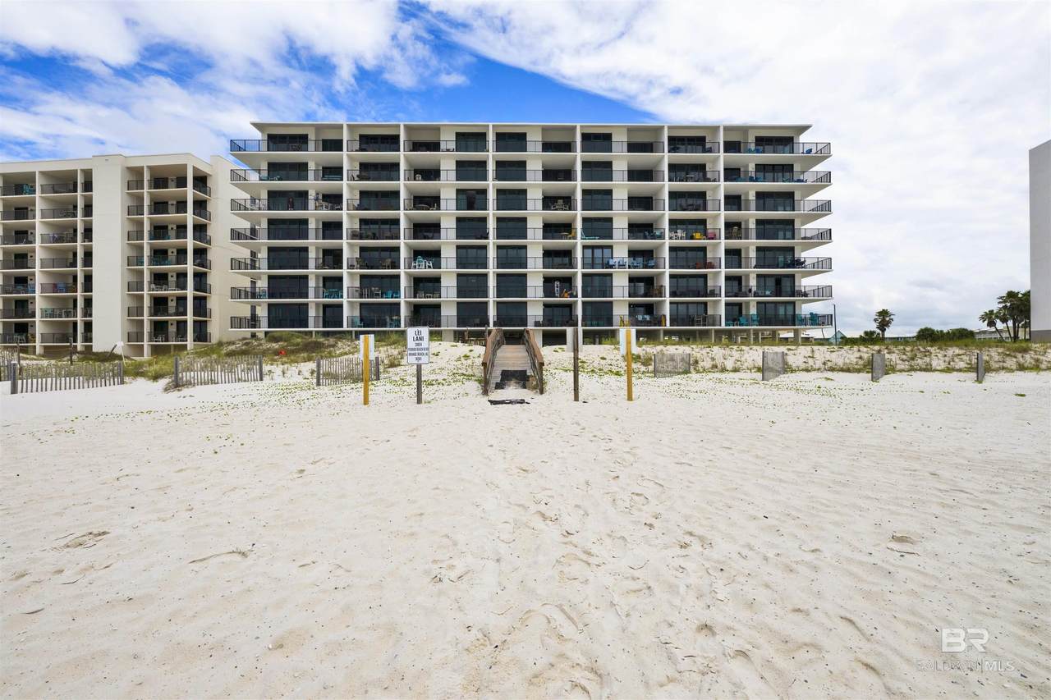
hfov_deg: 102.3
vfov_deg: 79.2
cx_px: 526
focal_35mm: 14
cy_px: 350
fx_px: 423
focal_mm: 14.5
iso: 400
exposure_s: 1/1000
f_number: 11
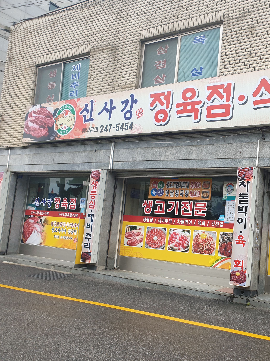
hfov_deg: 38.1
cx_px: 239
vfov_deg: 52.6
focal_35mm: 35
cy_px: 182
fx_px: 364
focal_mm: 4.3
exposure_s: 1/369
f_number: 2.4
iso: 50
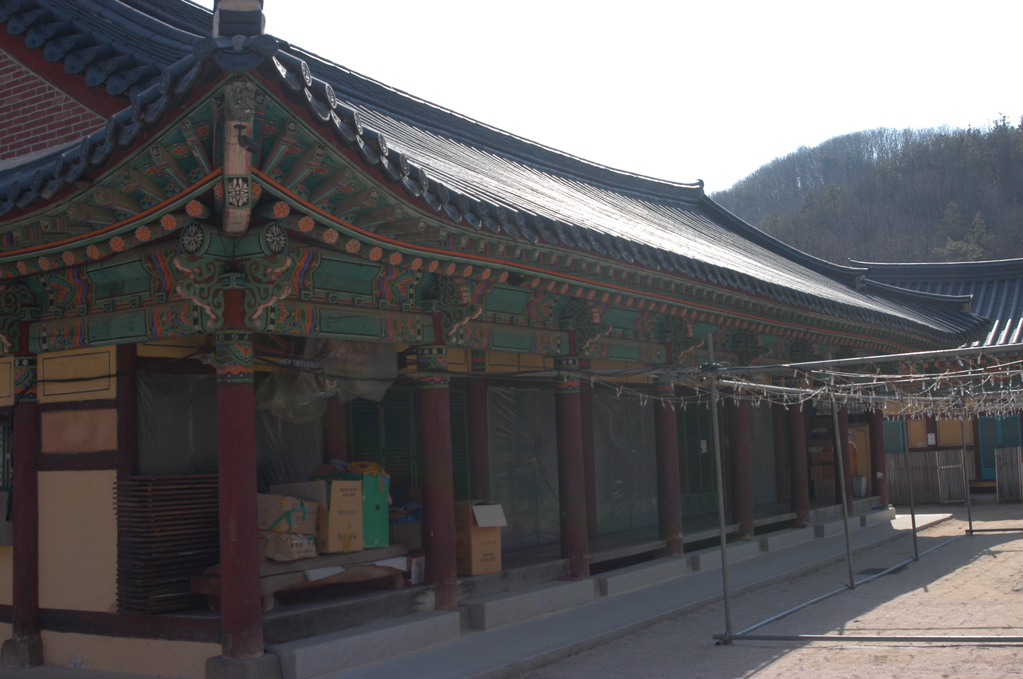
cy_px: 340
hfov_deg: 46.4
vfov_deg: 31.8
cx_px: 512
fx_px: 1192
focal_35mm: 42
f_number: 10
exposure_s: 1/250
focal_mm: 28
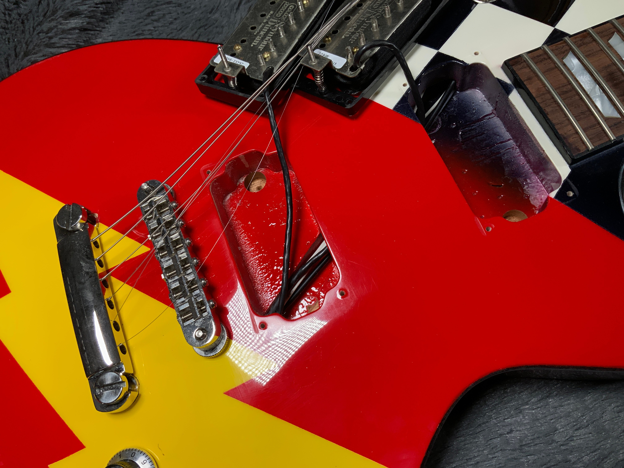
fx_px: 523
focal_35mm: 29
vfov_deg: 48.2
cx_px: 312
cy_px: 234
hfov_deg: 61.7
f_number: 1.8
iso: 32
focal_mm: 3
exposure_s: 1/312
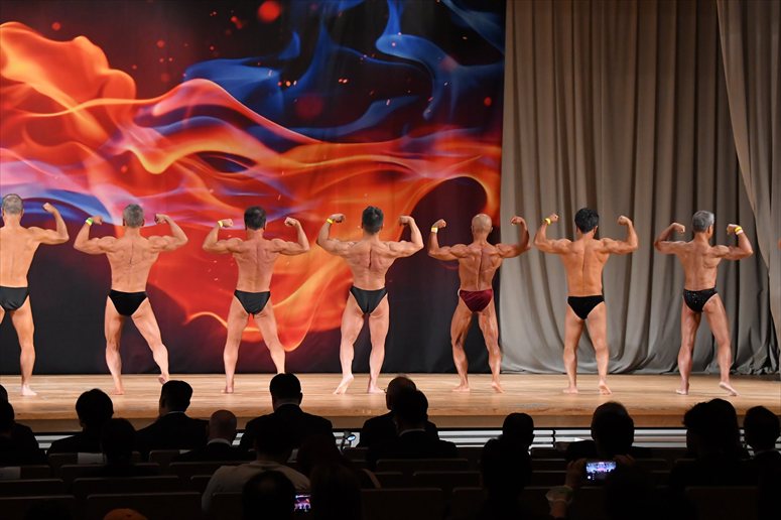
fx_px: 2277
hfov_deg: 19.5
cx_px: 390
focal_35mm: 105
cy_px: 260
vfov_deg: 13.0
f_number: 5.6
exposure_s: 1/400
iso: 4500
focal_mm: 70
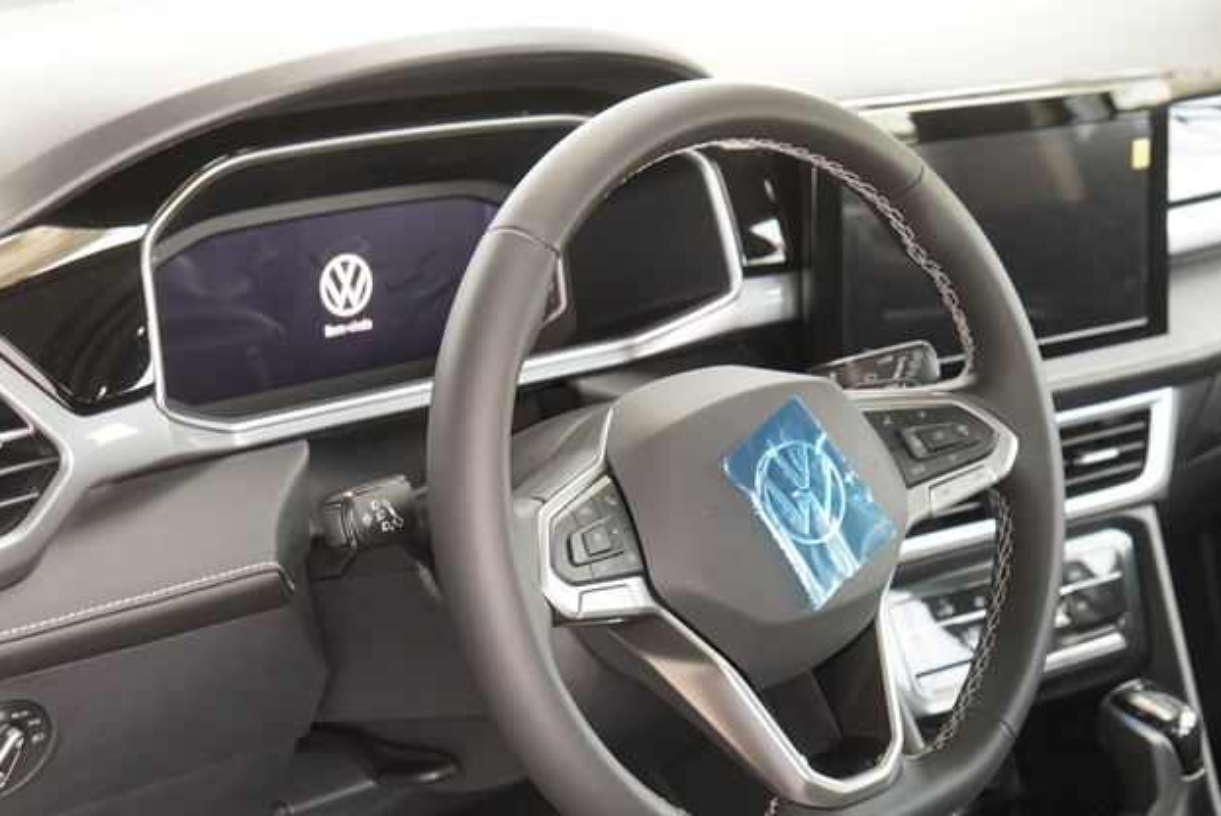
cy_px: 482
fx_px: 2341
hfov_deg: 29.1
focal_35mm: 69
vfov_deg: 19.7
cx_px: 780
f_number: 4
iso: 800
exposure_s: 1/60
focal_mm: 28
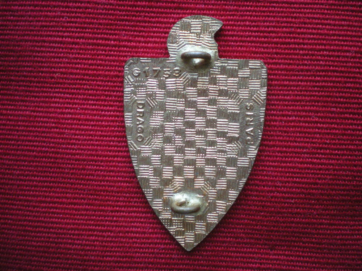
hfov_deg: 49.0
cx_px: 181
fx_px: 397
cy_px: 136
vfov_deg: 37.7
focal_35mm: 38
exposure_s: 1/50
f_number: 3.1
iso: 400
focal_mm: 6.3
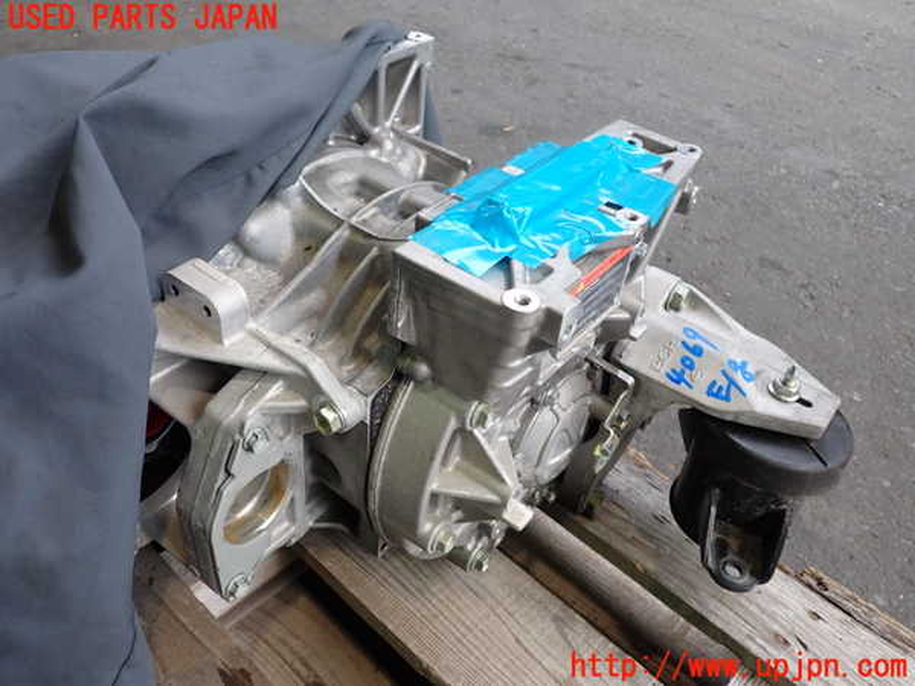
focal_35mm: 30
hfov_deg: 60.0
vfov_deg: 46.8
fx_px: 793
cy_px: 343
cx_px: 458
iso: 200
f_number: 2.3
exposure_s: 1/80
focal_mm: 5.4
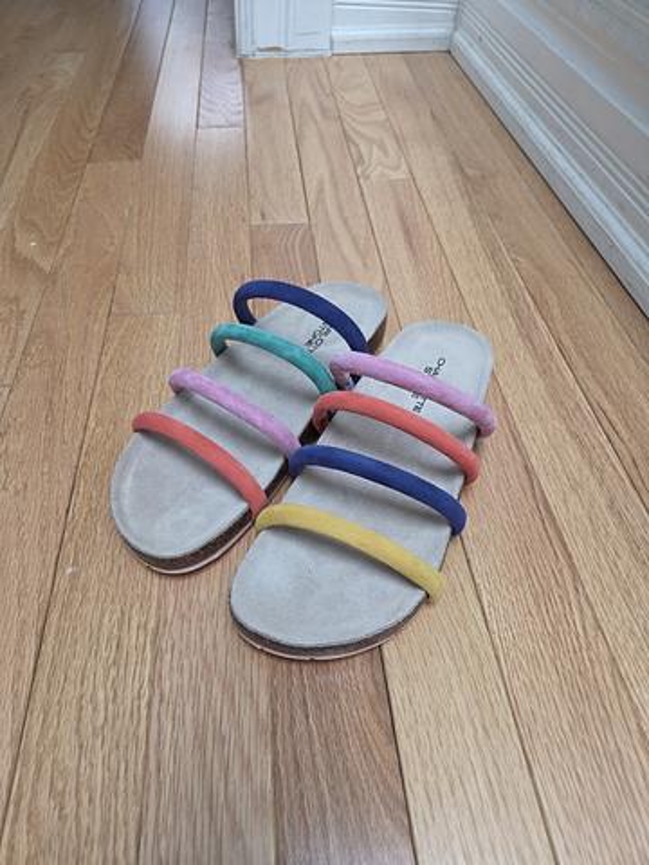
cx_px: 324
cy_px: 432
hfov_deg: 58.9
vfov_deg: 73.9
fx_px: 575
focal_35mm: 23
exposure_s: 1/180
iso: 100
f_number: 1.8
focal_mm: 5.4
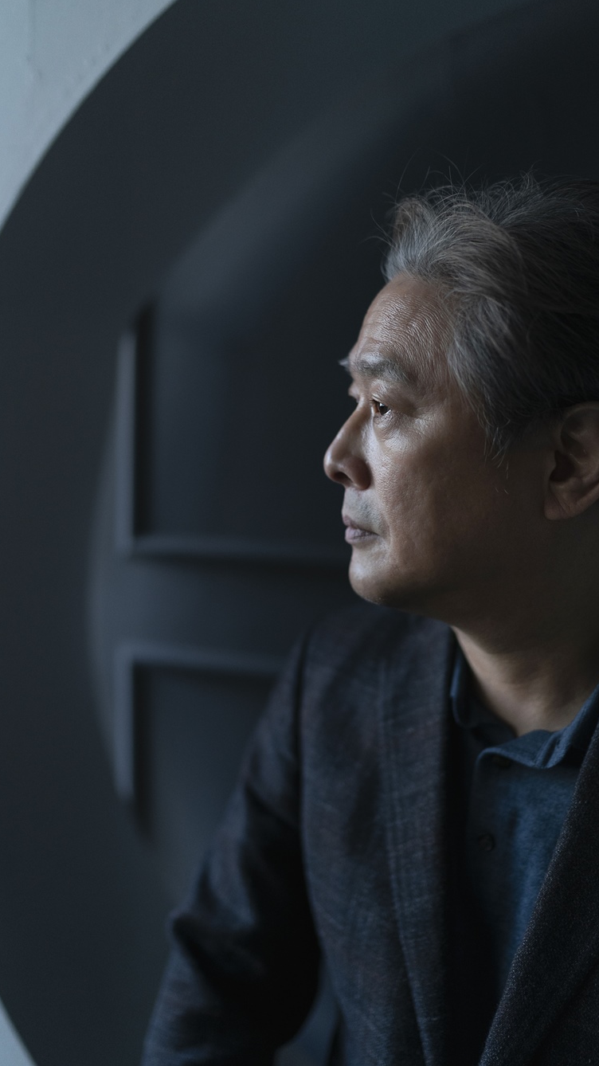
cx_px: 302
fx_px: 1045
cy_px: 534
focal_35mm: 37
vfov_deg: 54.0
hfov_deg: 32.0
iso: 800
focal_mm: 35
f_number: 1.4
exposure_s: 1/320
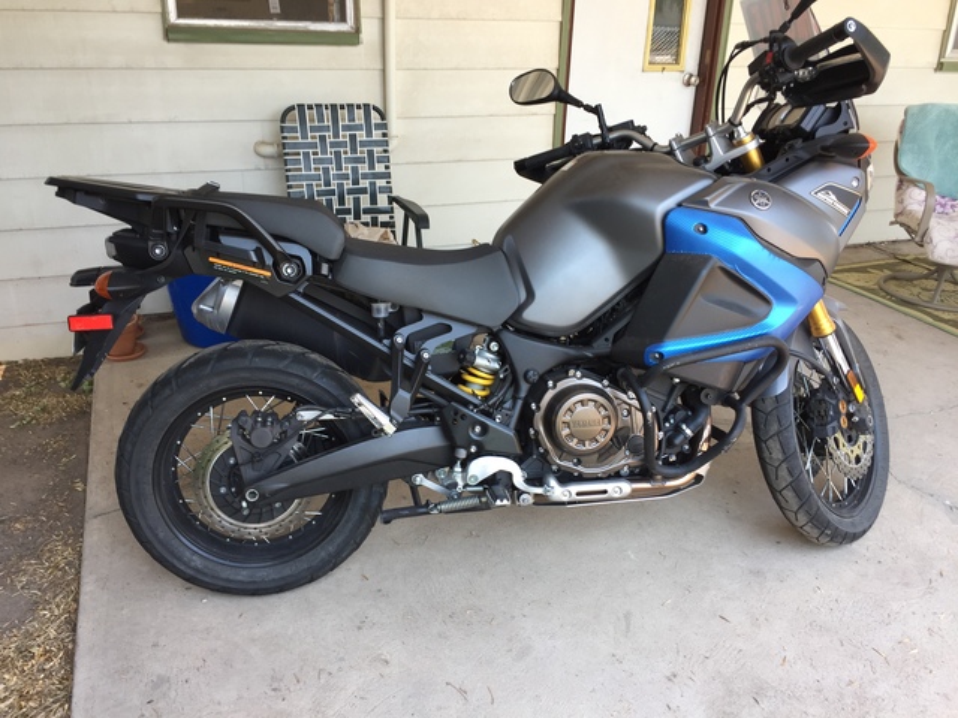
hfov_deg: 61.7
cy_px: 359
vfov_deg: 48.2
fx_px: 803
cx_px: 479
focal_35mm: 29
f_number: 2.2
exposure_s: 1/120
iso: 32
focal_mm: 4.15
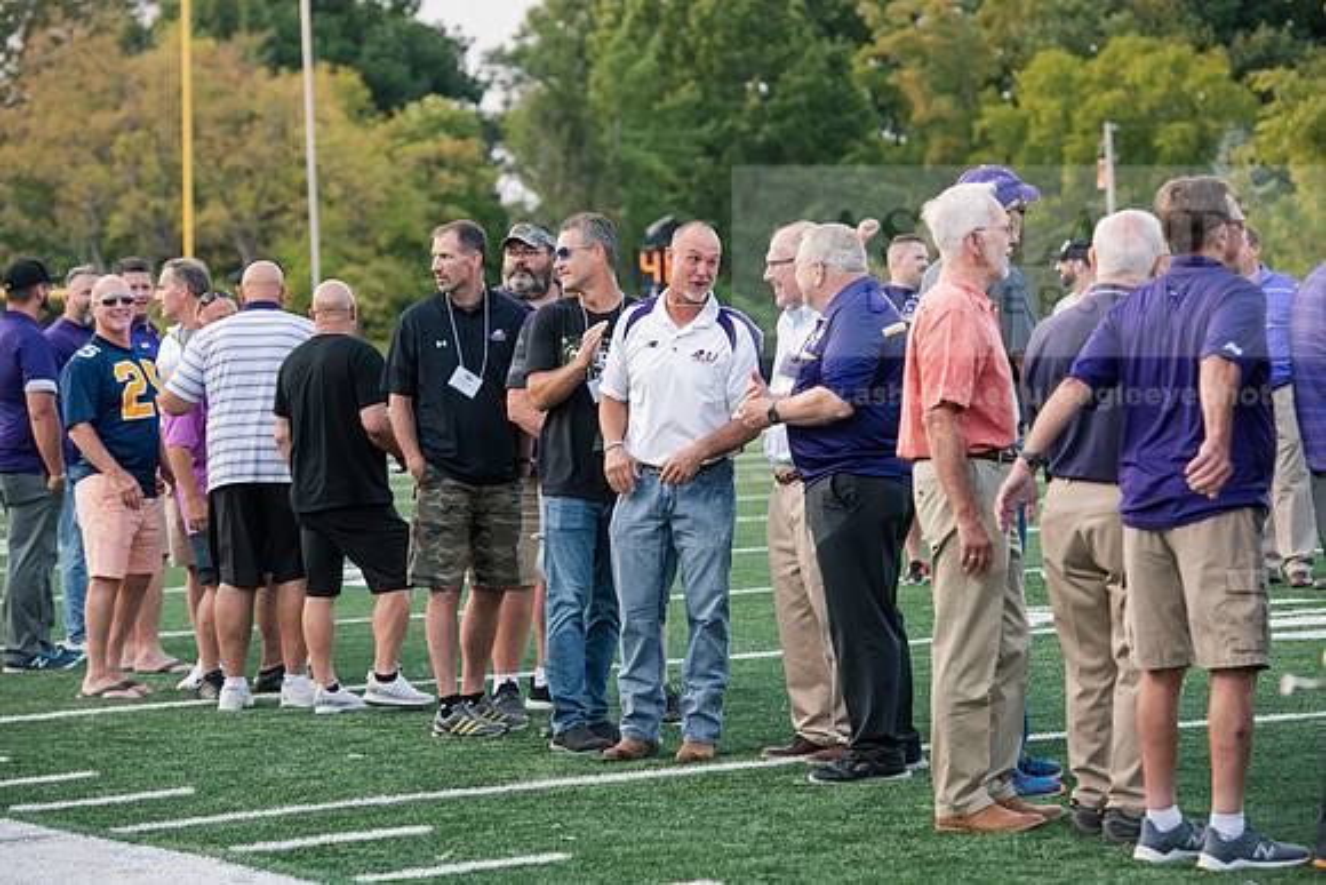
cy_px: 442
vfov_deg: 11.2
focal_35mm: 122
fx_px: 4495
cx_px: 663
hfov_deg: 16.8
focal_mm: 122
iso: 800
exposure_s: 1/400
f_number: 4.5
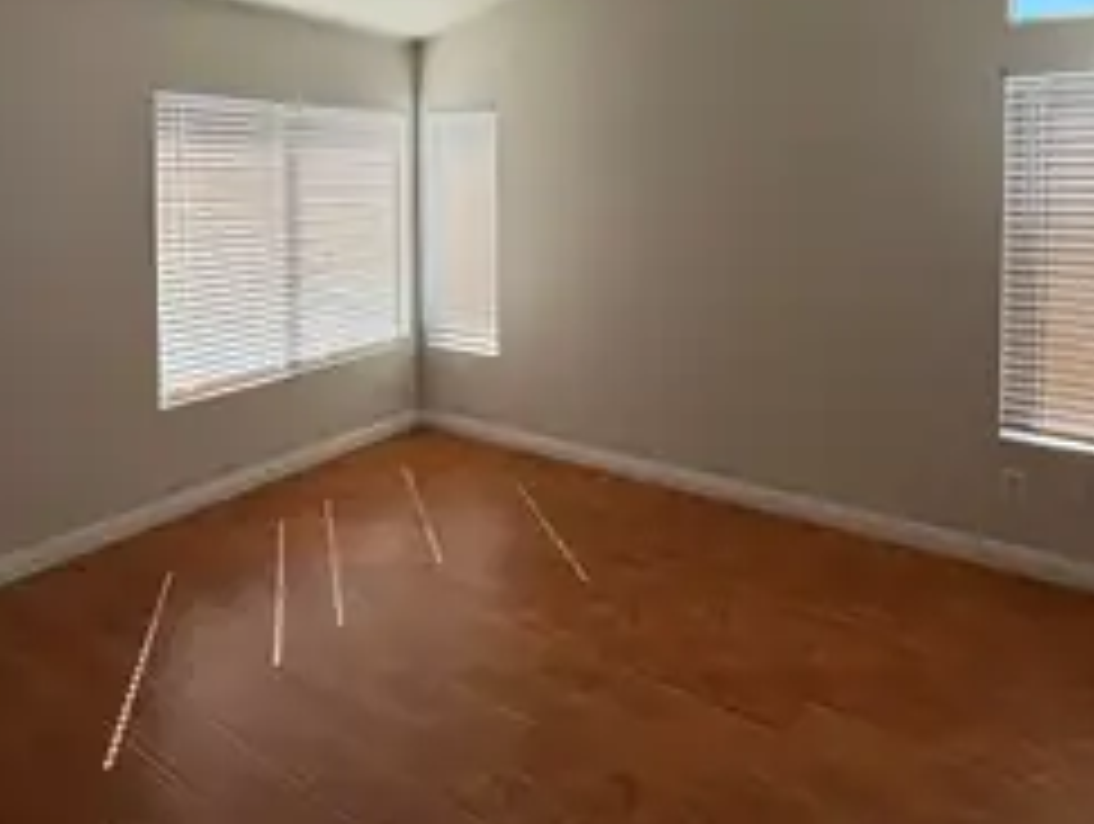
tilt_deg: -2.1
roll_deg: -0.3
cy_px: 203
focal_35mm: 23
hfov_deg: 73.6
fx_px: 728
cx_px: 608
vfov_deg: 56.0
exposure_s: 1/121
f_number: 2.2
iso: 50
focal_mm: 2.22
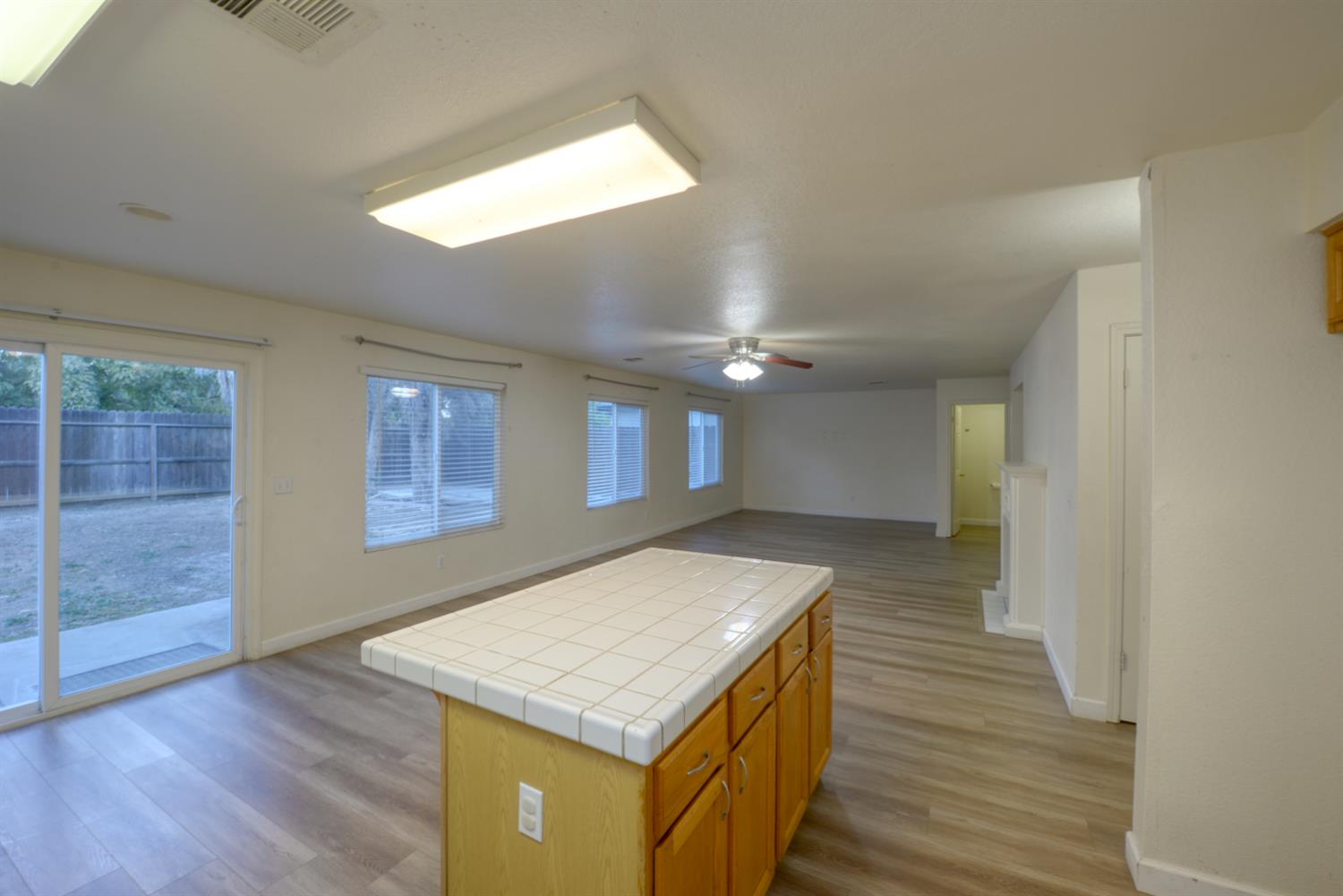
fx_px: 522
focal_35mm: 14
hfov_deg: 104.3
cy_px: 448
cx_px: 672
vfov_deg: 81.2
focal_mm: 14
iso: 400
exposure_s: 1/5
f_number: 10
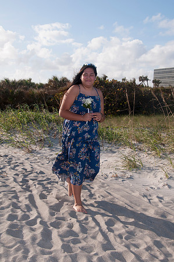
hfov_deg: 26.4
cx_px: 87
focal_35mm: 51
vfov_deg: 38.9
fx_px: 371
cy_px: 131
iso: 100
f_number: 9
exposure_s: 1/250
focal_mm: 34
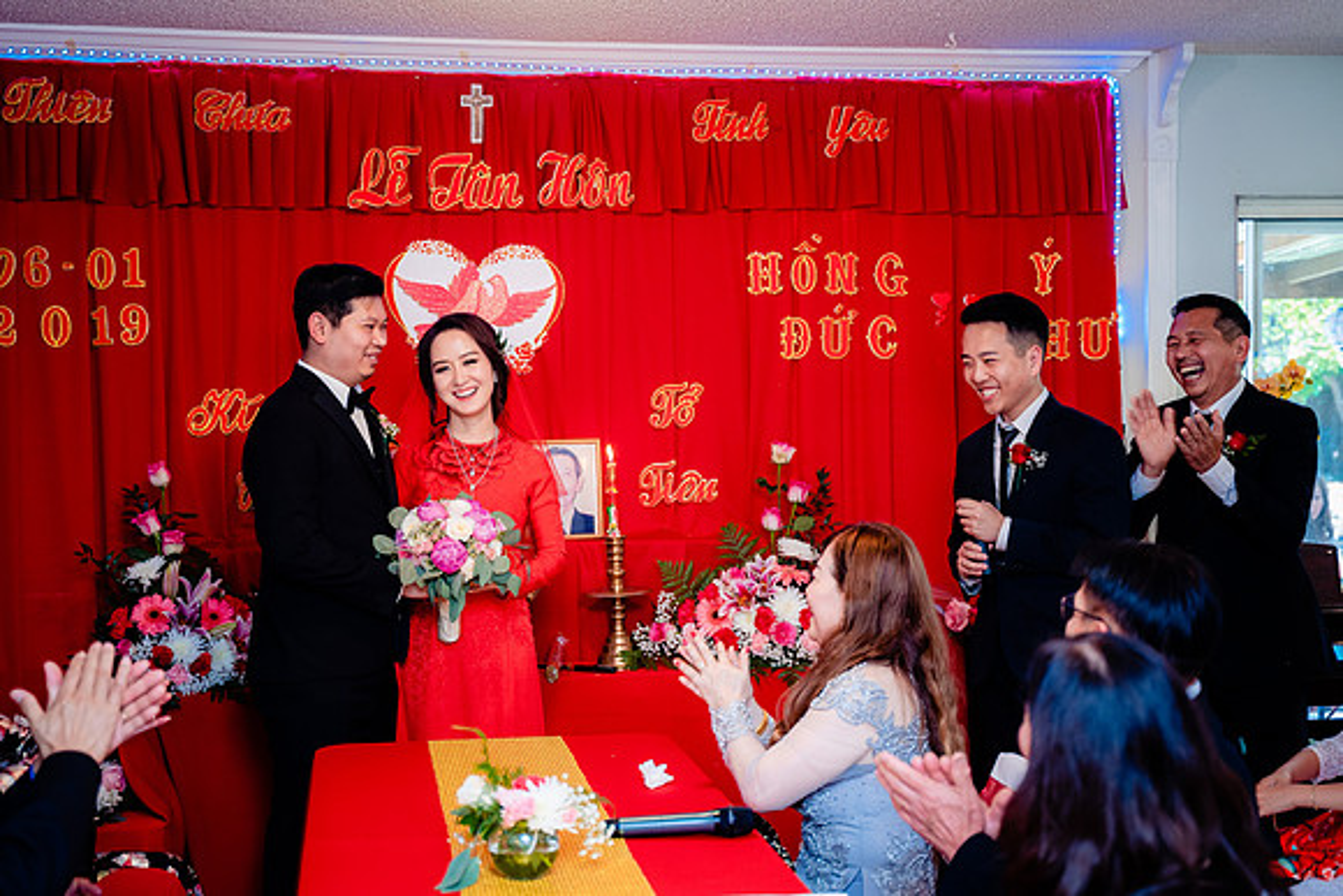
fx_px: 1940
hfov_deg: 38.2
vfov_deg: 26.0
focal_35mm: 52
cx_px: 672
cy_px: 448
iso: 1250
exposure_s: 1/160
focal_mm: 52
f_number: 2.8
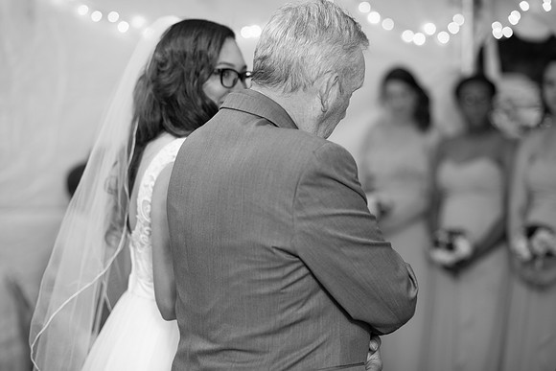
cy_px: 186
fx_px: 1313
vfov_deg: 16.1
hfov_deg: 23.9
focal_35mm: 85
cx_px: 278
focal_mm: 85
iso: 500
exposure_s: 1/160
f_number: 2.2
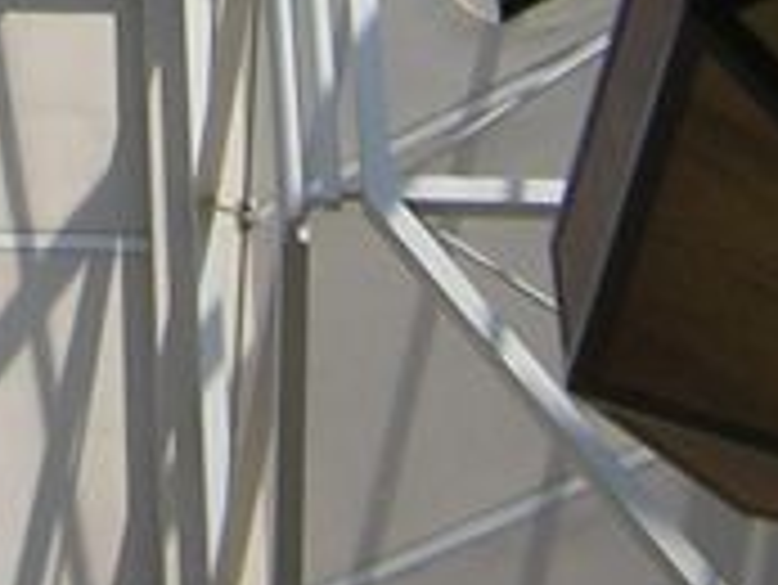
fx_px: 3733
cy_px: -598
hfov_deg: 11.7
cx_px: -144
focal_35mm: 166
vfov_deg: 8.5
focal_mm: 4.7
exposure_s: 1/423
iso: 100
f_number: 2.6
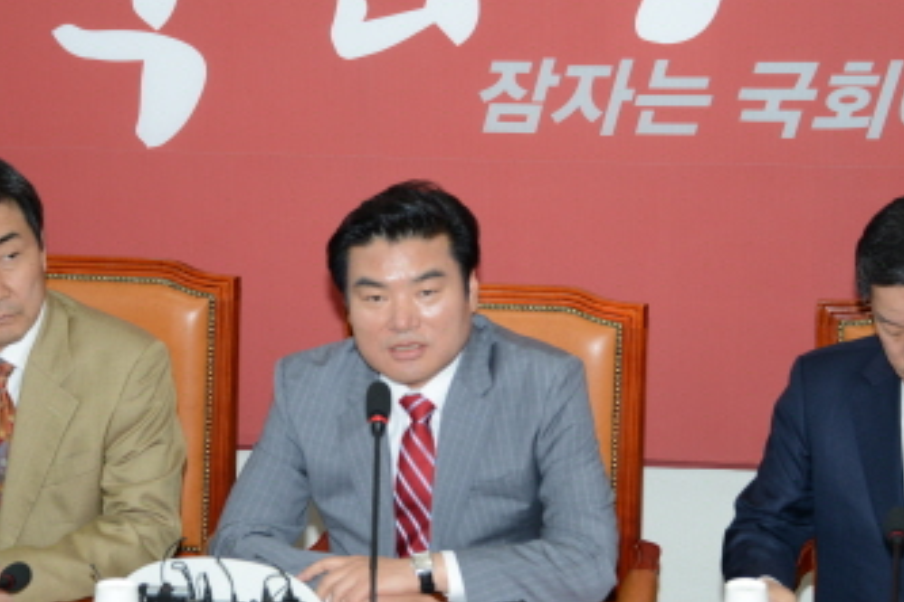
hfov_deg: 16.7
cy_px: 302
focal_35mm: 123
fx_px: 3088
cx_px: 470
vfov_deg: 11.1
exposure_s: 1/250
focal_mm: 82
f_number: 5
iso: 1000
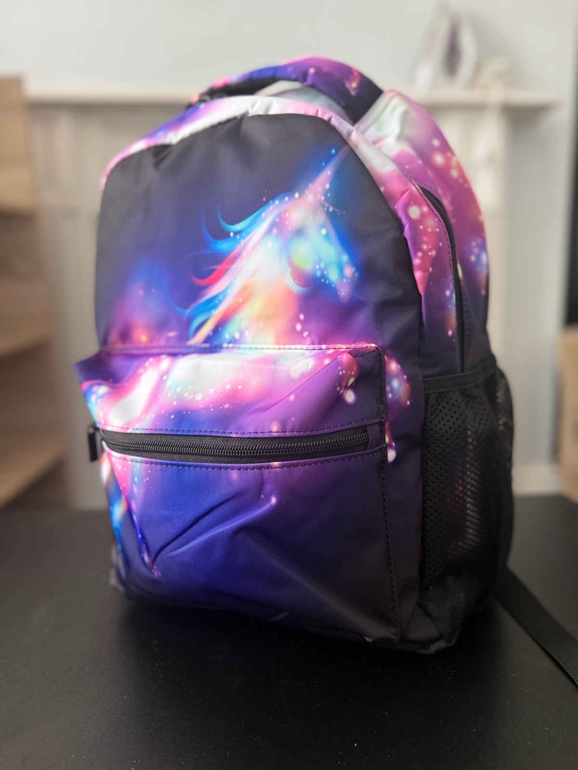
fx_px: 534
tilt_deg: -7.5
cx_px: 289
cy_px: 385
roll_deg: +0.5
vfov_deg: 71.6
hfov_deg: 56.8
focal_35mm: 24
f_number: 1.78
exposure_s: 1/60
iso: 250
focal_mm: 6.76
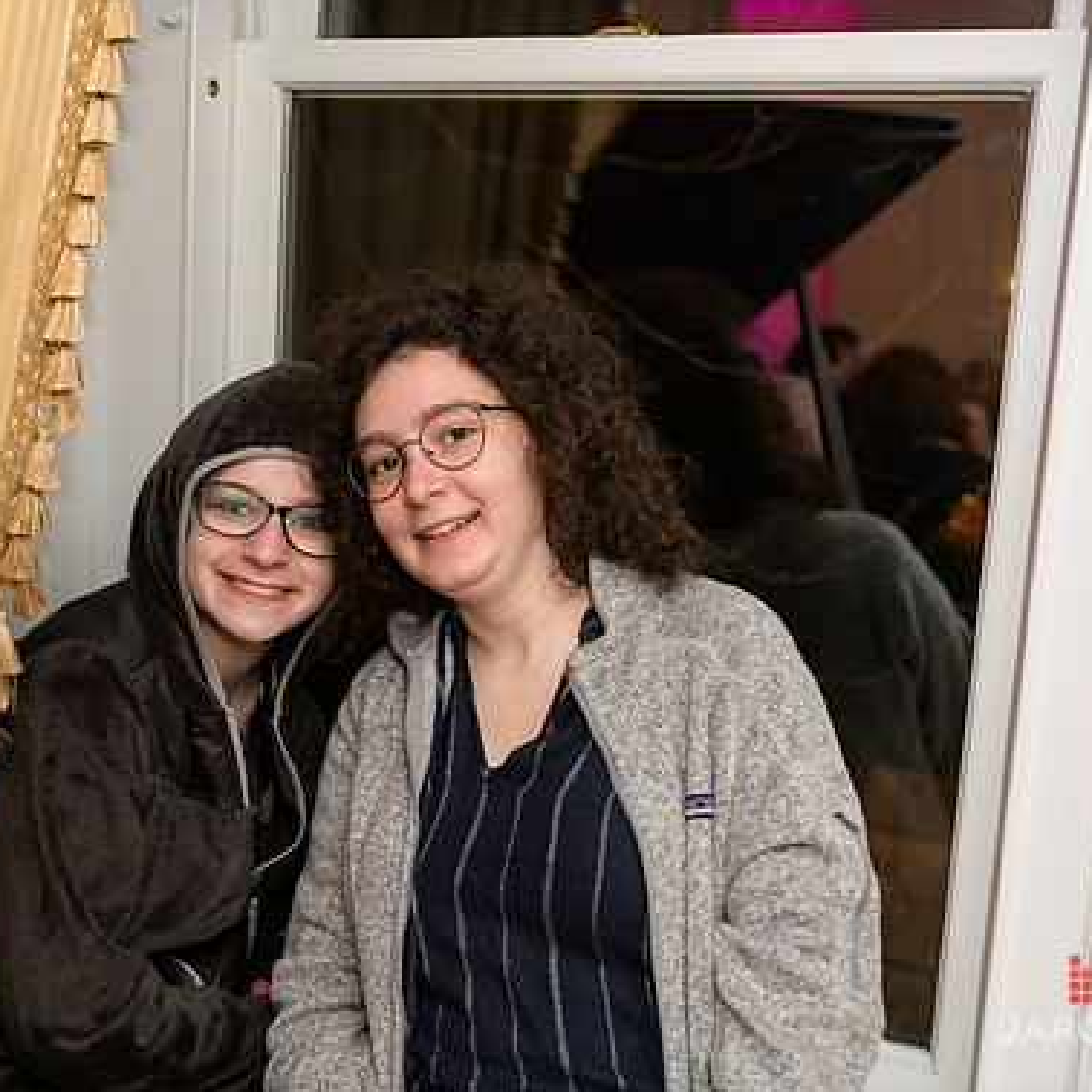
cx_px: 436
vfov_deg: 36.1
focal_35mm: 47
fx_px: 1677
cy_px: 547
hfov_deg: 35.9
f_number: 3.2
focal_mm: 36
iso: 800
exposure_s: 1/125
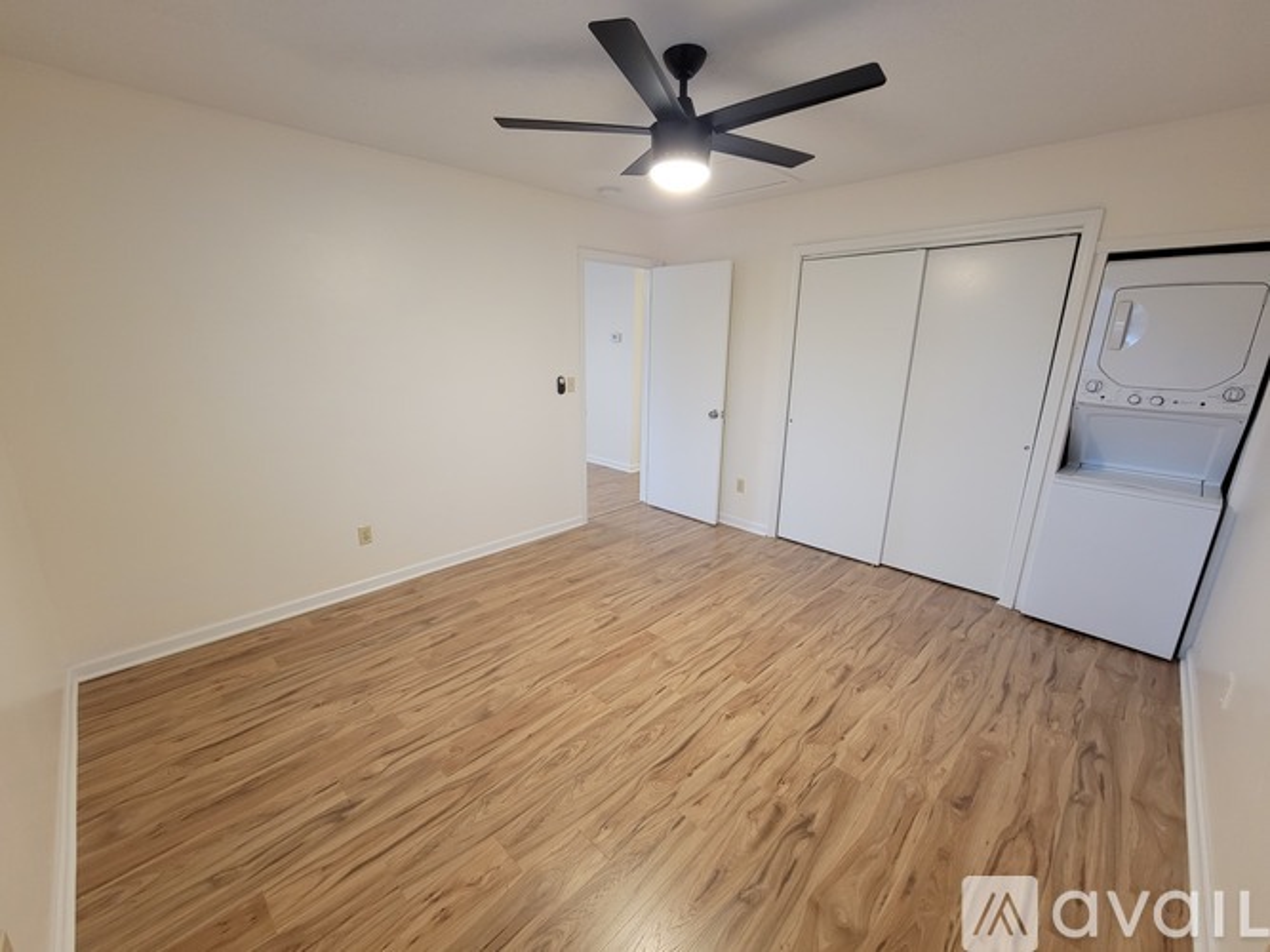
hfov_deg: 106.2
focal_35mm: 13
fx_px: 477
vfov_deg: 89.9
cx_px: 635
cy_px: 476
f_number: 2.2
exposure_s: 1/30
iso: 320
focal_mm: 2.2
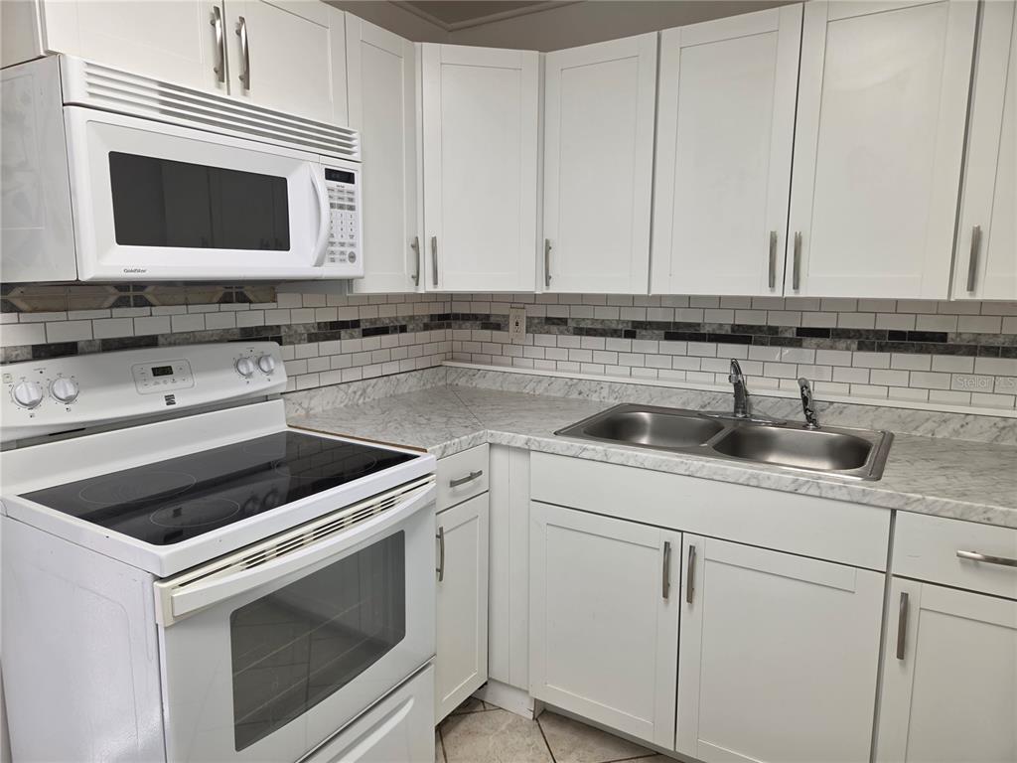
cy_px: 382
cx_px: 508
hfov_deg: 73.9
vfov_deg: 58.9
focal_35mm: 23
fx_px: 676
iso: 40
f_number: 1.8
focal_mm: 5.4
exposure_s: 1/62
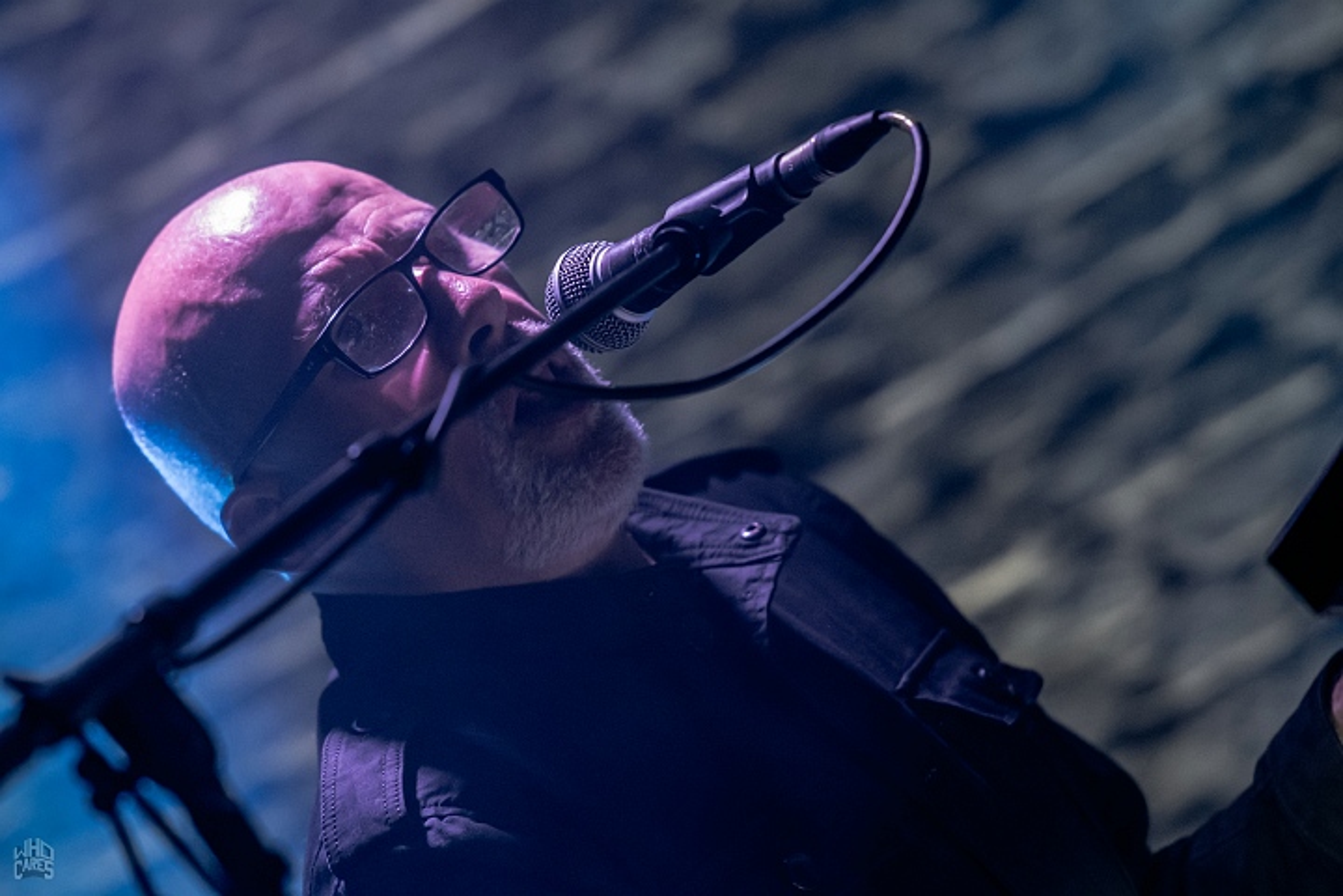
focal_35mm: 270
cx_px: 672
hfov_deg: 7.6
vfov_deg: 5.1
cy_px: 448
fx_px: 10072
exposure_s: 1/80
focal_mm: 180
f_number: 2.8
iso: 4000
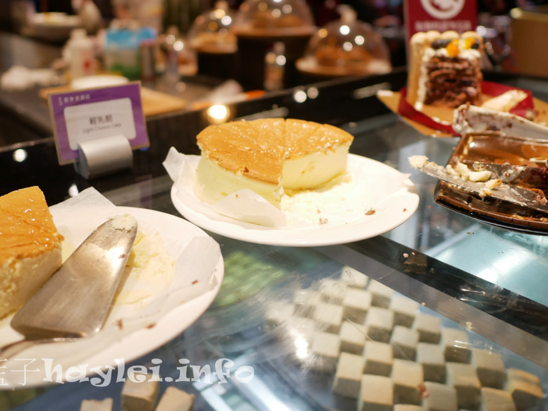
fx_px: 554
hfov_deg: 52.5
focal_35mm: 35
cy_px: 180
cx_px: 246
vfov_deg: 40.7
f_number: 1.7
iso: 320
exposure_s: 1/60
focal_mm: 15
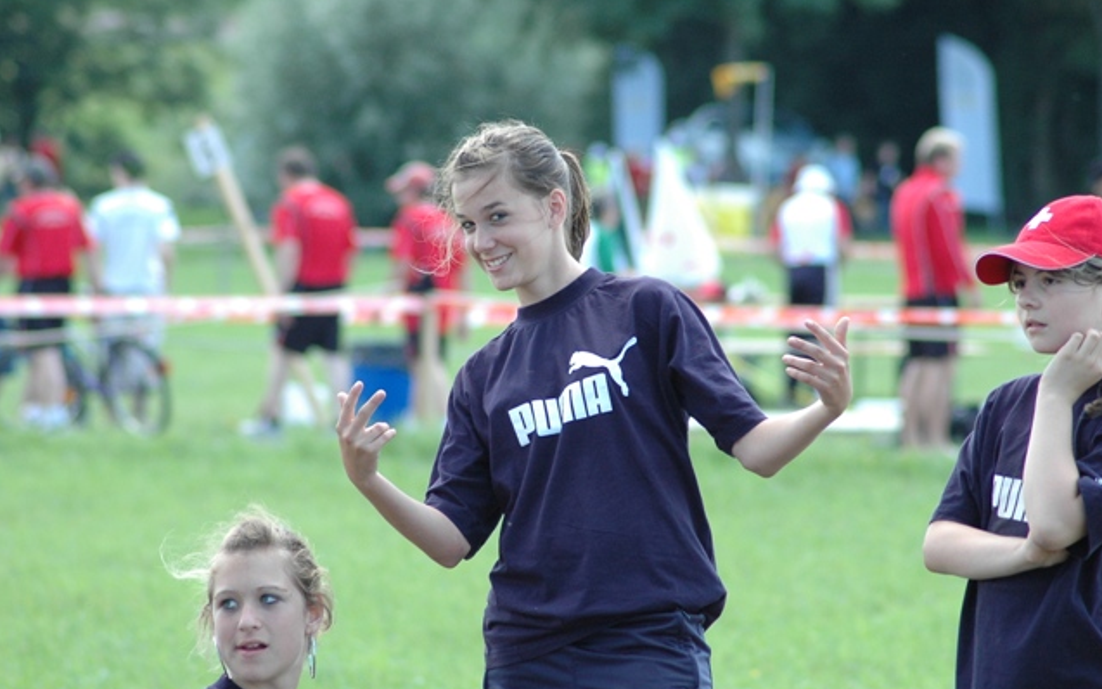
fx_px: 9219
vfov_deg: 4.3
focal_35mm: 307
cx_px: 552
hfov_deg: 6.8
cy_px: 336
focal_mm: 200
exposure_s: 1/400
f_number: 5.6
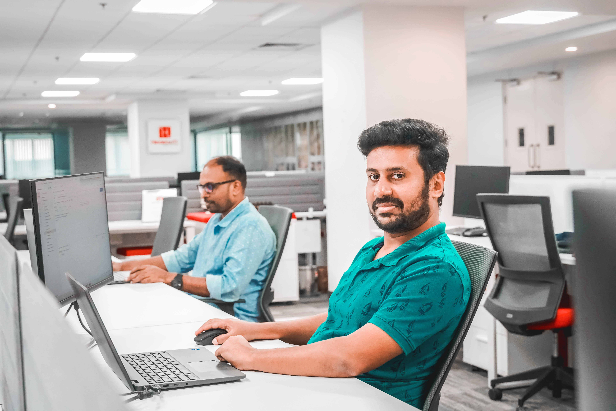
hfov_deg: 36.2
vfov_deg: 24.6
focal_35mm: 55
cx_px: 308
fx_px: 942
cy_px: 206
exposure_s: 1/160
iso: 2500
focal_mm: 36.7
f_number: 4
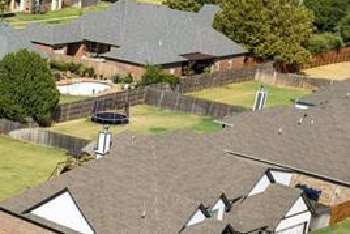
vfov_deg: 16.0
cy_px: 226
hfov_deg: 19.5
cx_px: -238
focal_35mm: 84
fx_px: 817
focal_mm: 8.4
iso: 100
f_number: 2.8
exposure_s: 1/2000
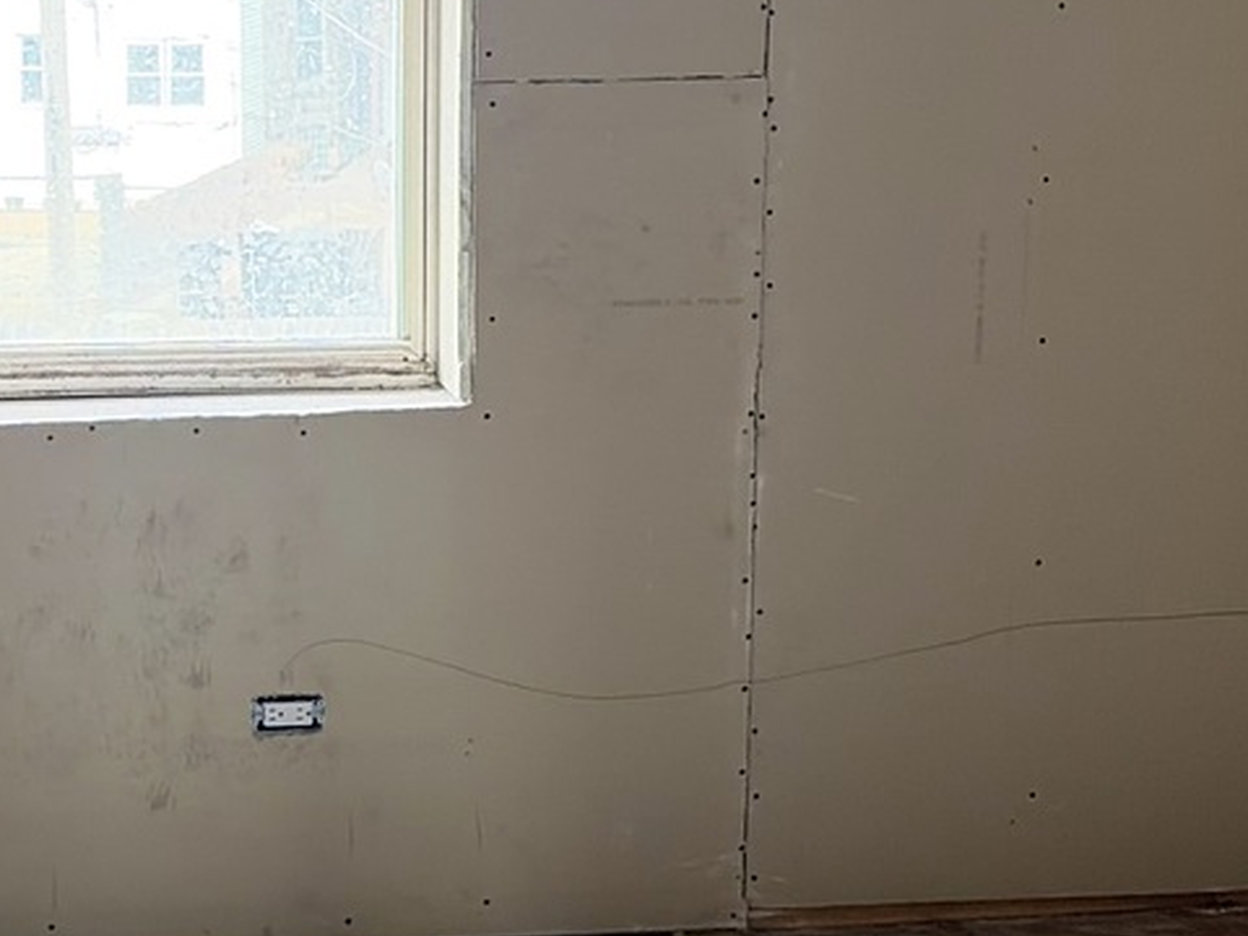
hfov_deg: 24.3
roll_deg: +0.3
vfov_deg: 18.9
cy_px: 328
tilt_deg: -7.9
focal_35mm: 78
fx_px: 2812
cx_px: 135
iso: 125
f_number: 1.6
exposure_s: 1/119
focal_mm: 5.96
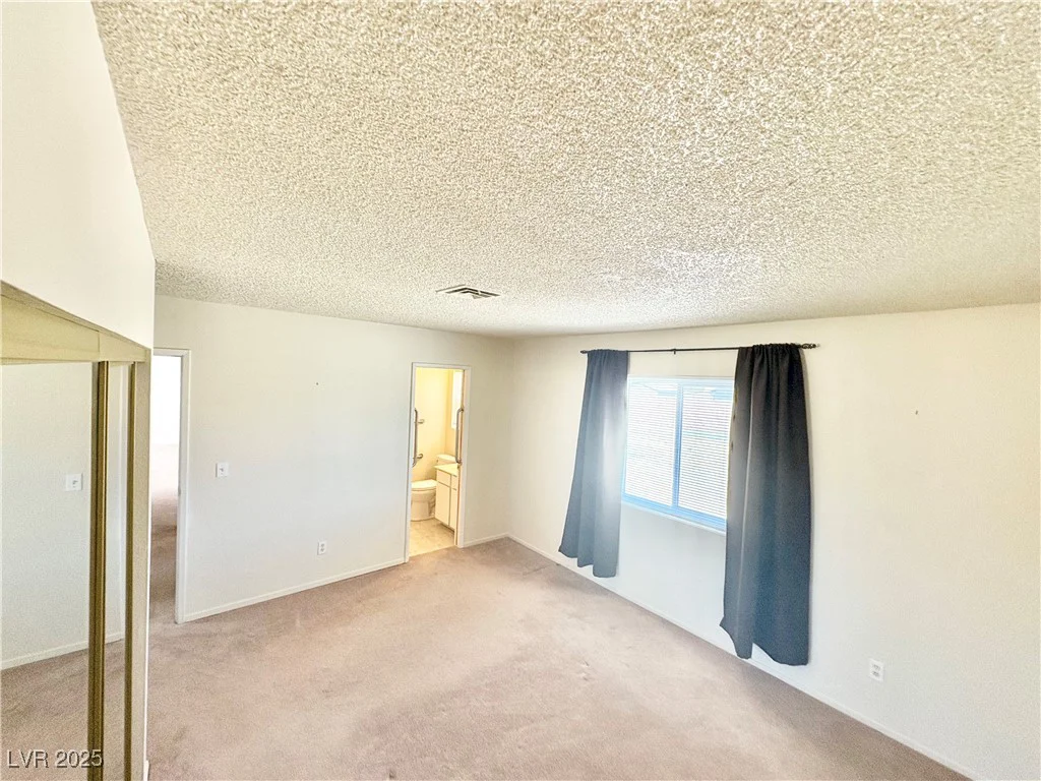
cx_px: 520
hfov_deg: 102.1
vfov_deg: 85.7
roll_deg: -1.1
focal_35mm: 14
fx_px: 421
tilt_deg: -1.2
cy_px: 390
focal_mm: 2.22
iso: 200
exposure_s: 1/120
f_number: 2.2
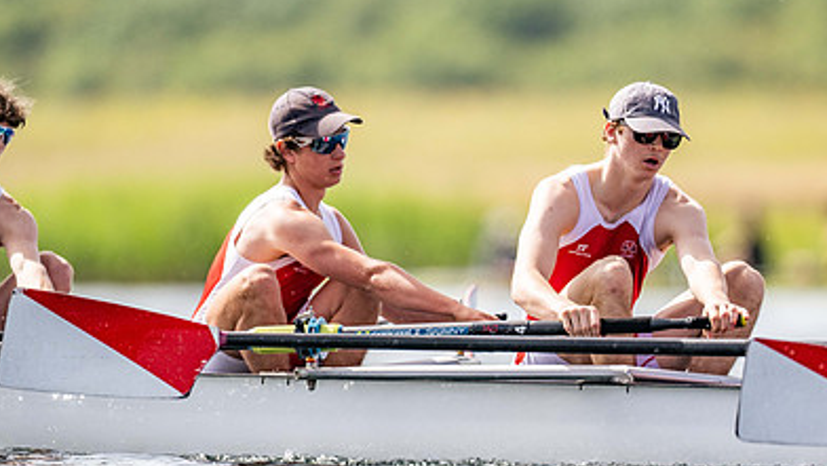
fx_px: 20405
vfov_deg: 1.3
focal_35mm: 930
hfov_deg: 2.3
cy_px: 227
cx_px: 595
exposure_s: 1/2500
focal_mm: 600
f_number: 4
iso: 220
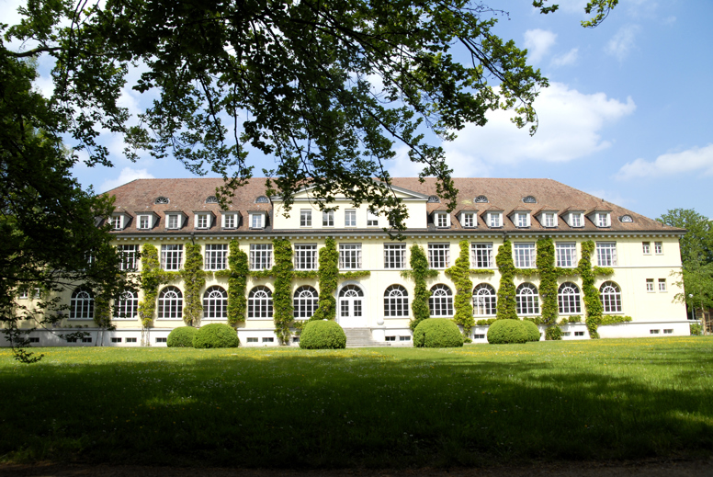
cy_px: 238
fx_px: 506
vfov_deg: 50.5
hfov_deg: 70.4
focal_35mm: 26
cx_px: 356
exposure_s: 1/800
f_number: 6.3
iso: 250
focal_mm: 17
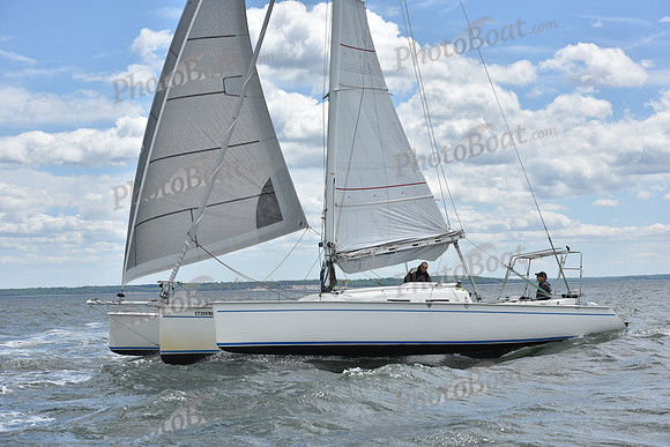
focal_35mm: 82
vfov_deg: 16.7
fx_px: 1526
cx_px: 335
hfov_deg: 24.8
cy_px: 224
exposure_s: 1/1600
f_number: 8
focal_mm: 82
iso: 320
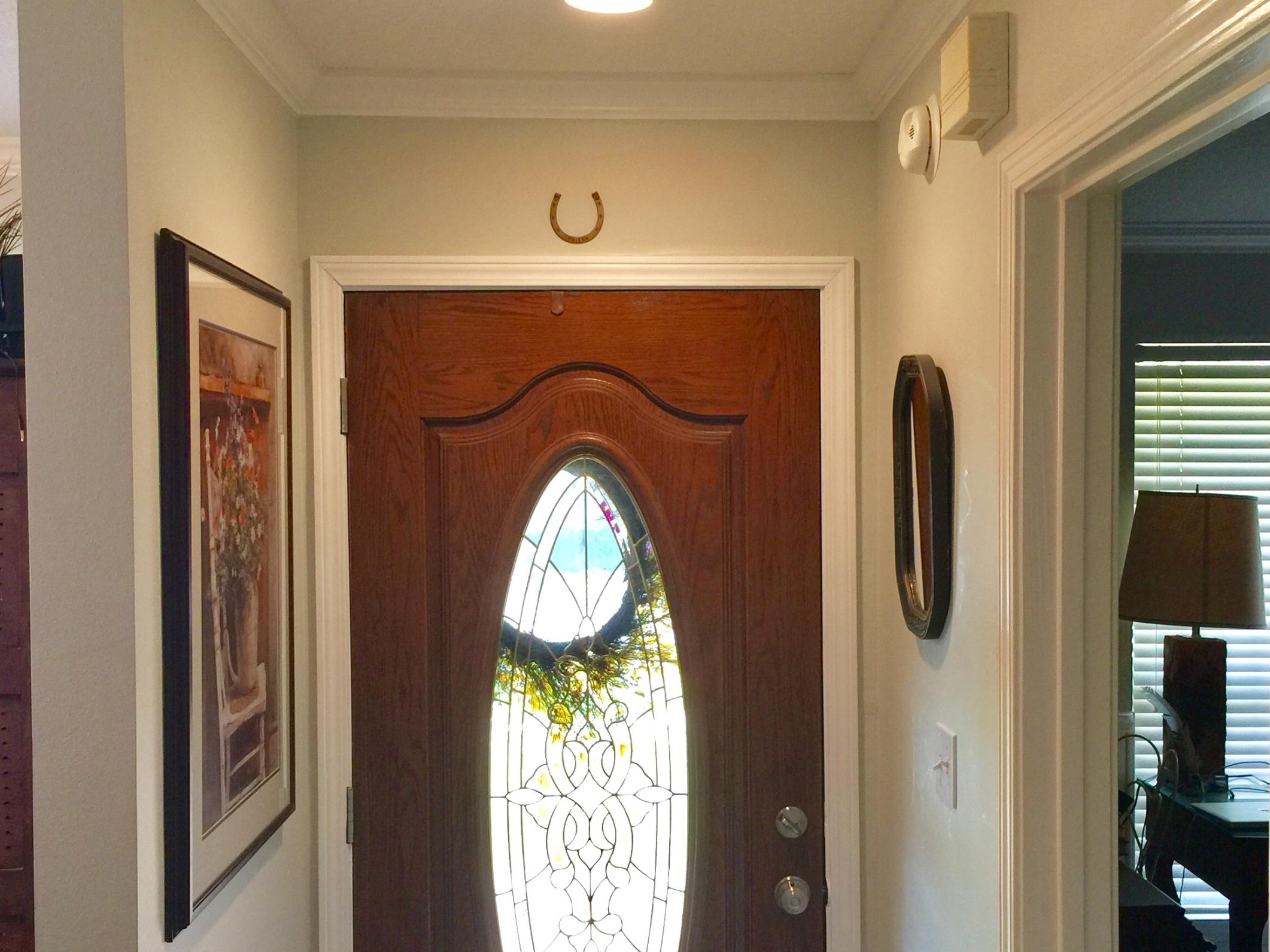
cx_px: 676
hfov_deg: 45.8
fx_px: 1504
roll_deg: +0.0
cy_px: 521
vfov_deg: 35.1
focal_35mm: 41
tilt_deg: -2.5
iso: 40
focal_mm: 4.15
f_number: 2.2
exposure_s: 1/30
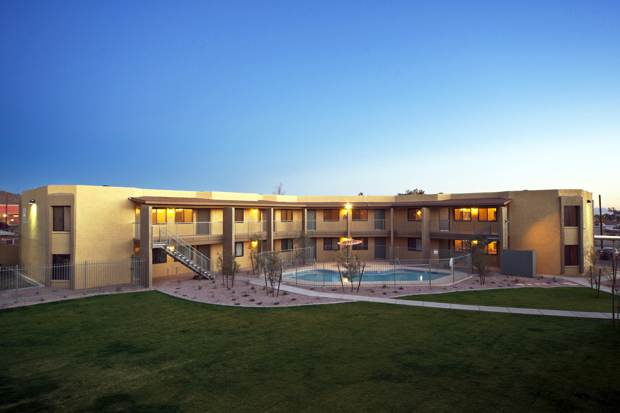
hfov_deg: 84.0
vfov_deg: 61.9
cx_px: 310
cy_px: 206
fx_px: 344
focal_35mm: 20
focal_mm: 20
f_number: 9
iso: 100
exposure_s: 2.5
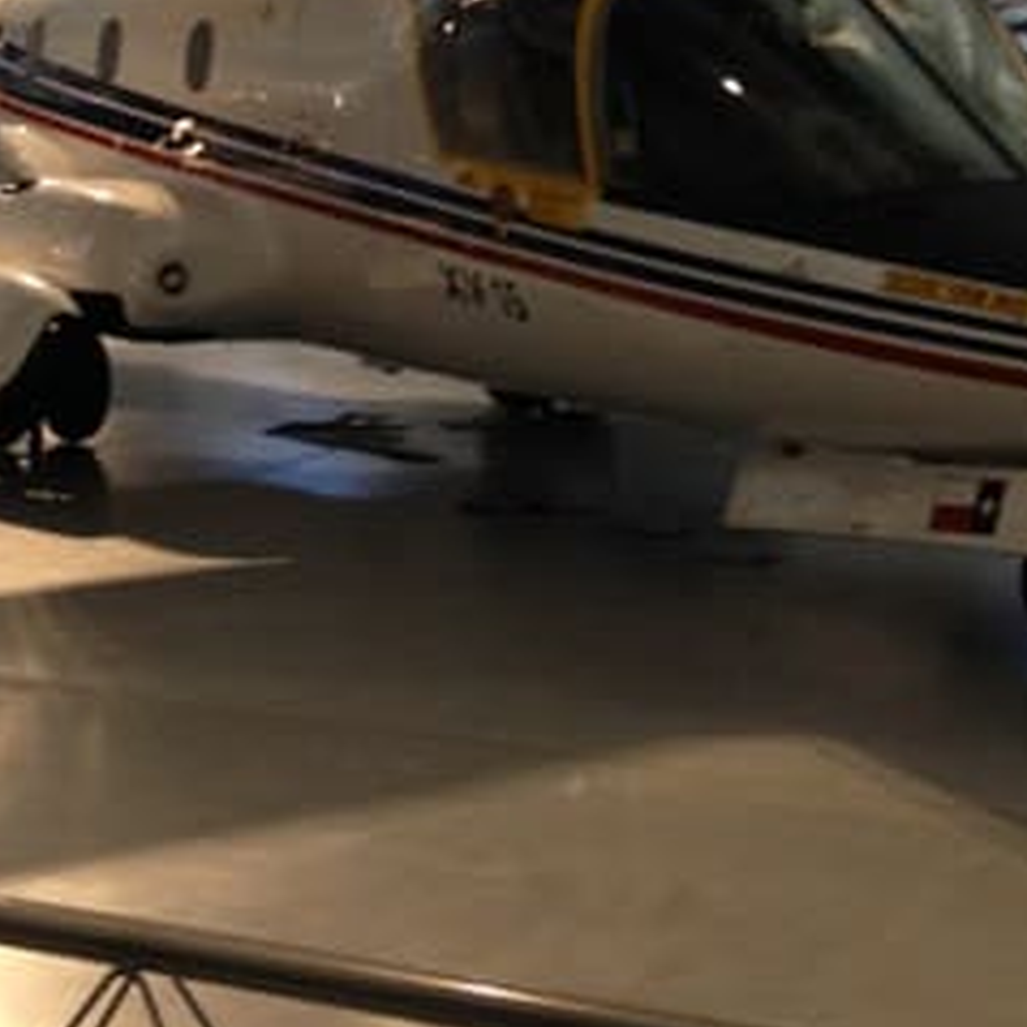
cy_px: 13
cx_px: 232
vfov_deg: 20.3
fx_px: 2786
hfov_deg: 20.7
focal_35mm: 83
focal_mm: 4.28
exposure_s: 1/20
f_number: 2.4
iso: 125
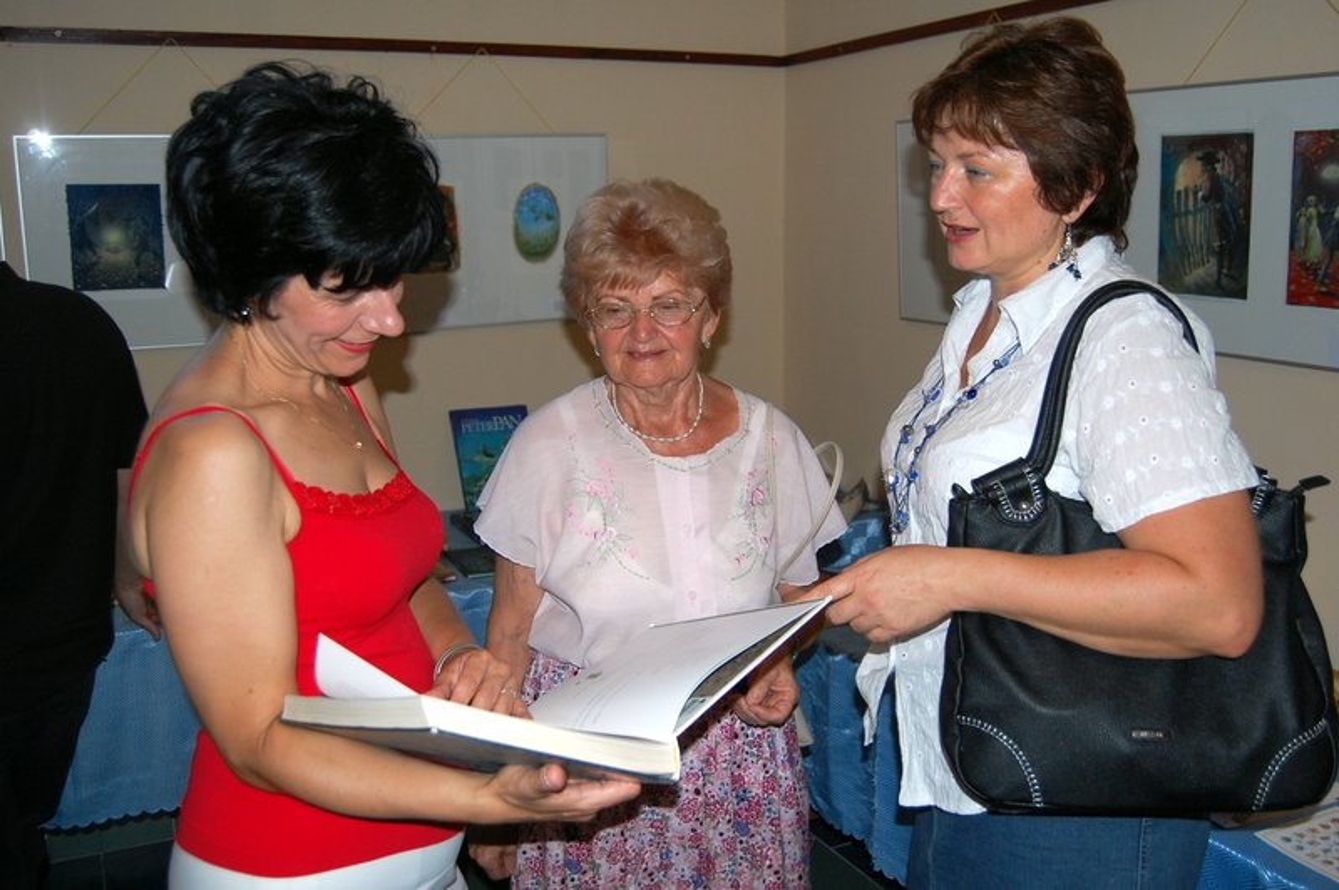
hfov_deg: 57.3
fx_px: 1226
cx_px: 670
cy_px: 445
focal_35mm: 33
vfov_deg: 39.9
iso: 400
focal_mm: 22
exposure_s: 1/60
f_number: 3.8
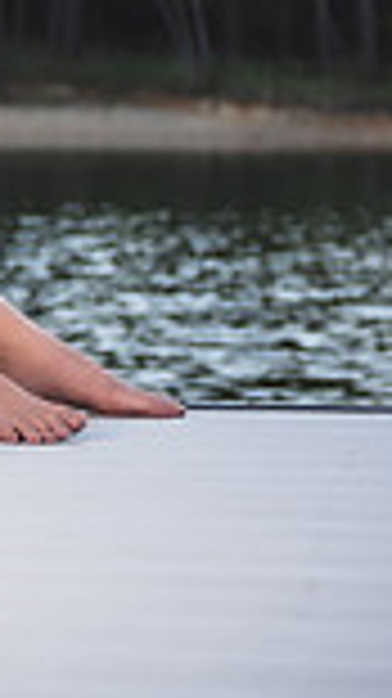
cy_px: -120
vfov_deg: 9.5
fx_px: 4165
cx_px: -843
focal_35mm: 225
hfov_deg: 5.1
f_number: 2.8
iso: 100
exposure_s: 1/250
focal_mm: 55
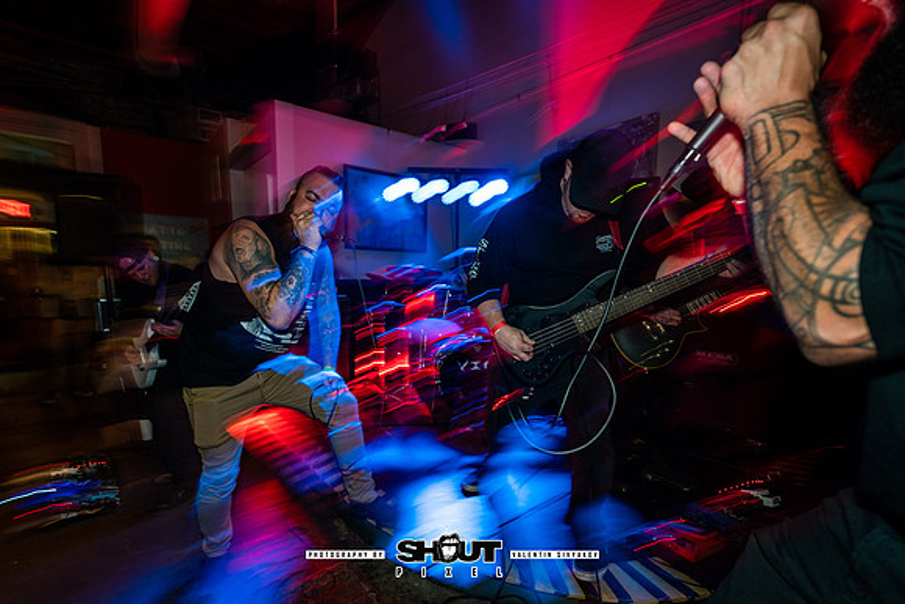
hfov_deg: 99.6
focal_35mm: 15
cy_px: 327
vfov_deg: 76.6
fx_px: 381
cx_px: 415
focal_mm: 14
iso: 160
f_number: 2.8
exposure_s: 1/10
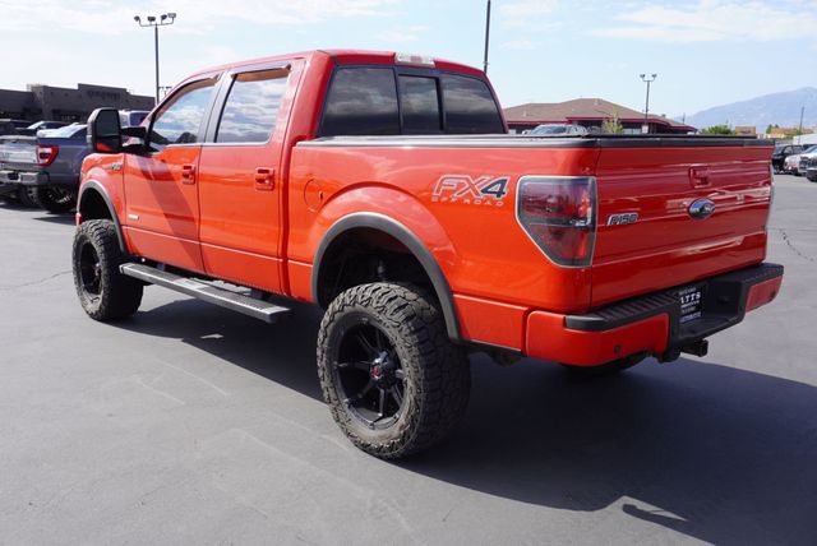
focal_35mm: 32
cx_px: 408
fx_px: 716
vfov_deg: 41.8
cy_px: 273
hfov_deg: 59.4
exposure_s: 1/125
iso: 100
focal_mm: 21
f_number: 9
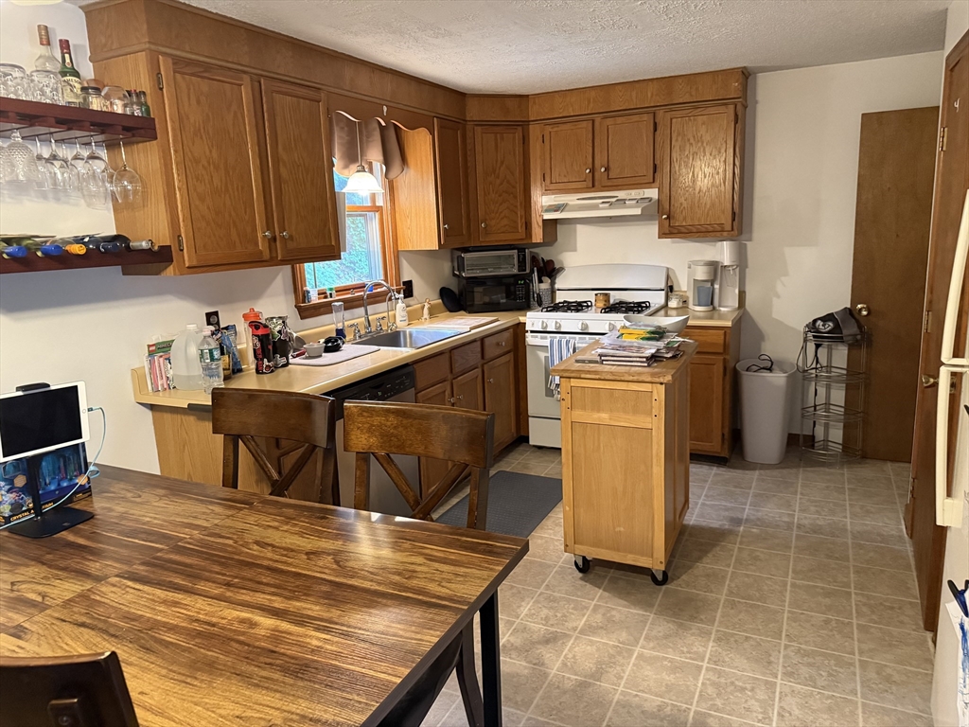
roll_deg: +1.7
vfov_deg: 56.8
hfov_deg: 71.6
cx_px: 484
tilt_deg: -10.1
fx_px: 672
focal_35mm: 24
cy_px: 364
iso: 800
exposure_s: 1/60
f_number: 1.78
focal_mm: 6.76
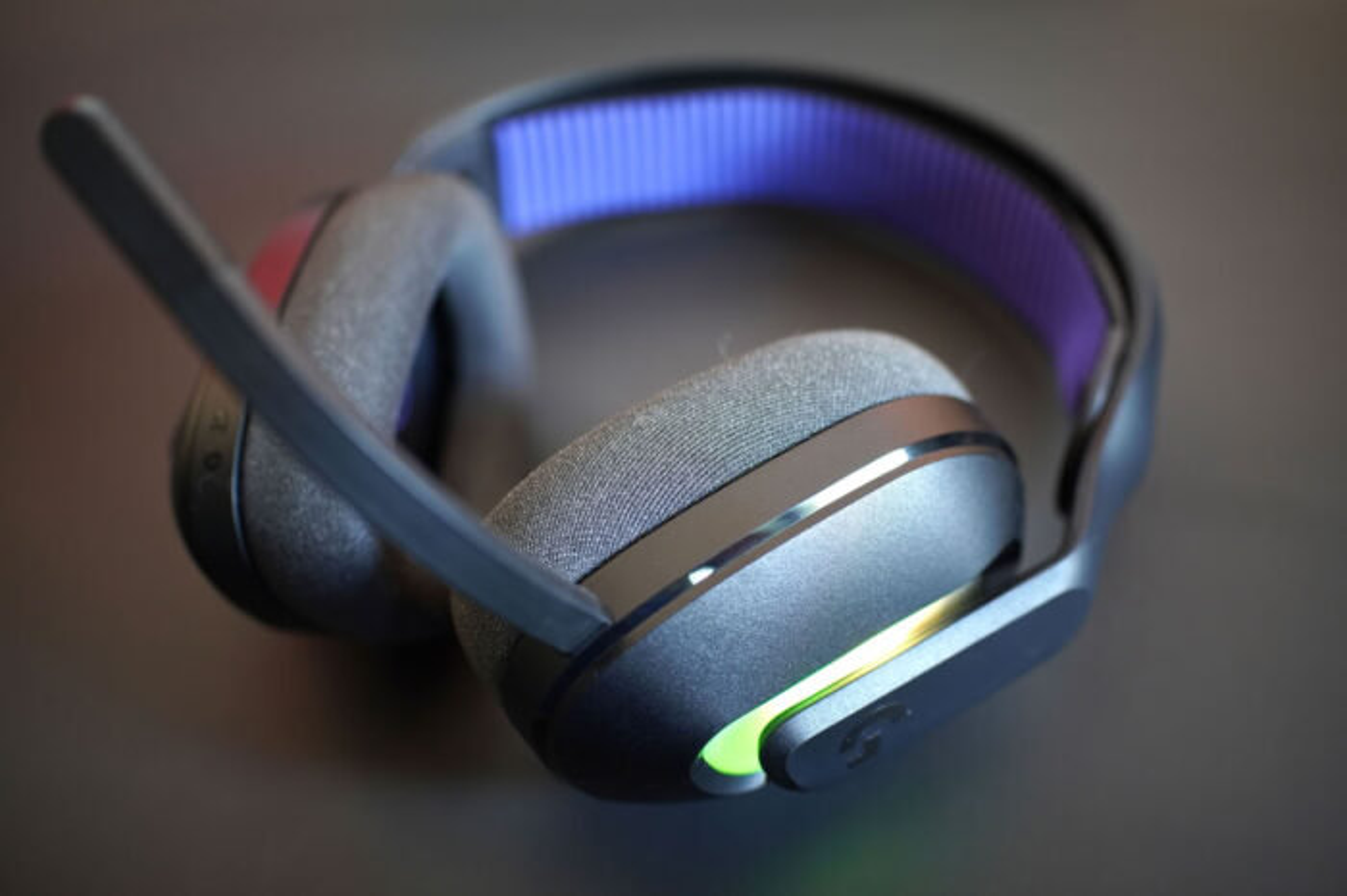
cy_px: 448
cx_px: 674
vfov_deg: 35.5
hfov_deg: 51.3
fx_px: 1402
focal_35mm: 38
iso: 320
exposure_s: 1/40
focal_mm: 25
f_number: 1.7
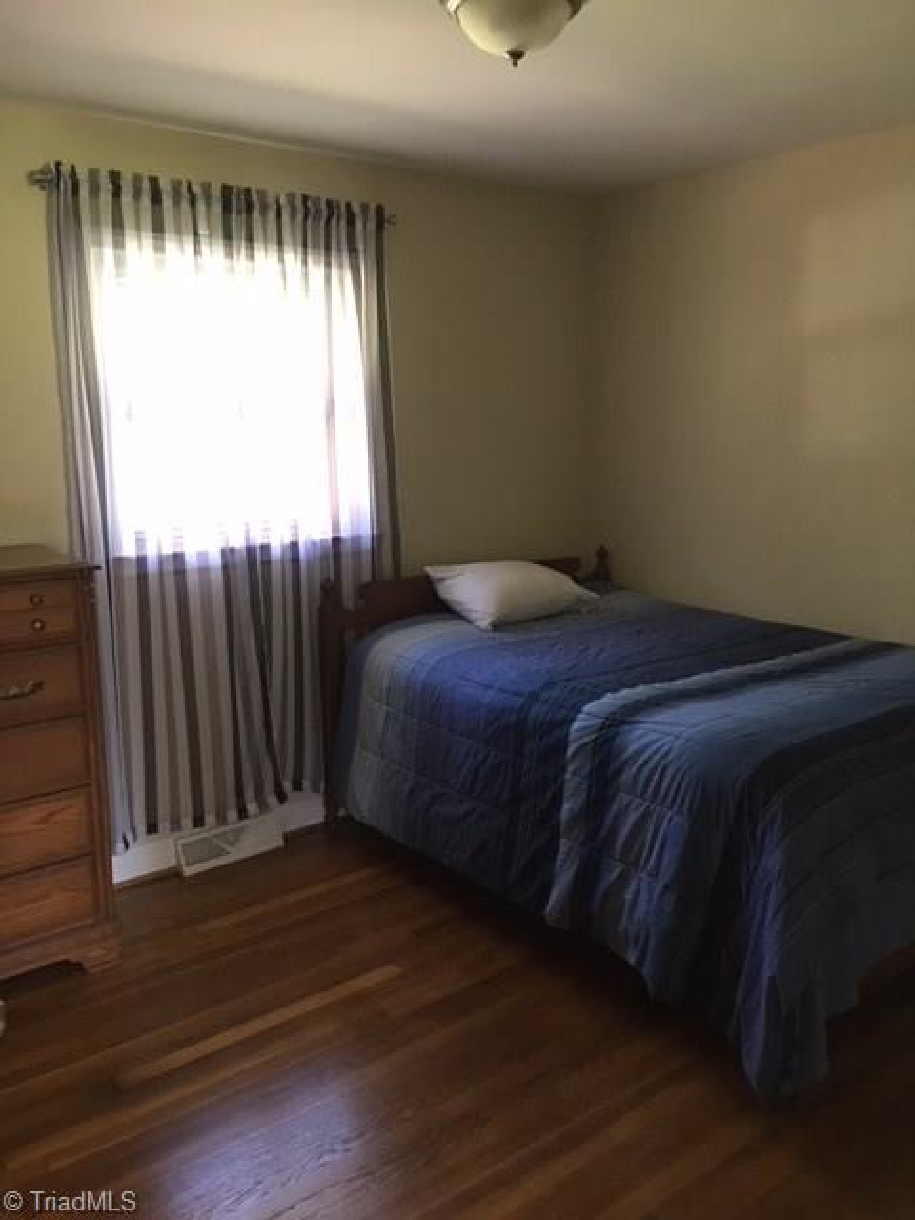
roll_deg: +0.8
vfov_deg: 61.7
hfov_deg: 48.2
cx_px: 458
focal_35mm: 29
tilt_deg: -9.0
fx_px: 1022
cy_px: 610
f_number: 2.2
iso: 100
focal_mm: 4.15
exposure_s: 1/15
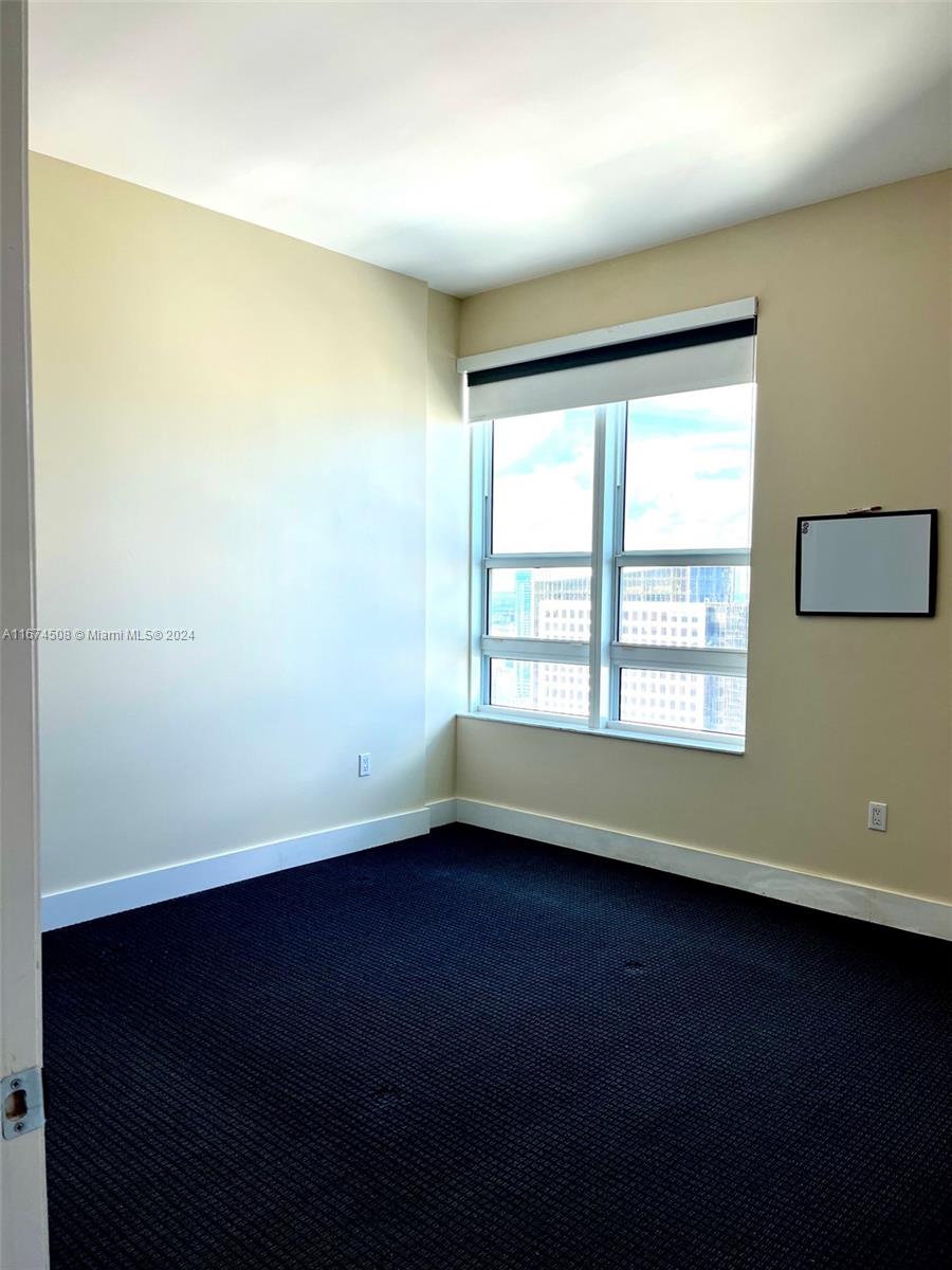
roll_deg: -0.7
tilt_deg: -3.2
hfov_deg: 53.1
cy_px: 635
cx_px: 476
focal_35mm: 26
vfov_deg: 67.3
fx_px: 953
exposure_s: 1/263
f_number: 1.6
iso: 40
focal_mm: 5.1
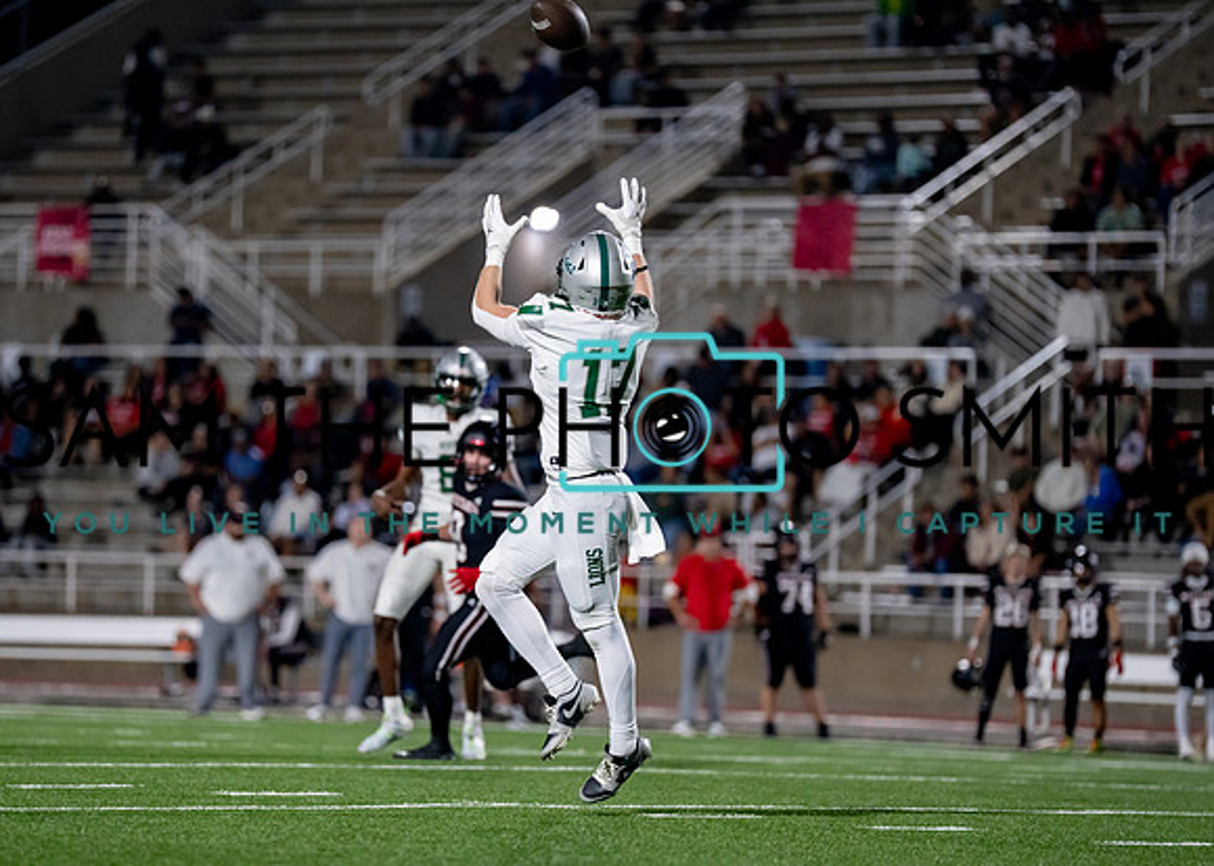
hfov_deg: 8.3
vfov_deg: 5.9
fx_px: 8391
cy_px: 492
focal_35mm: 243
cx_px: 503
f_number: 2.8
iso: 3200
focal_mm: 200
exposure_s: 1/1250
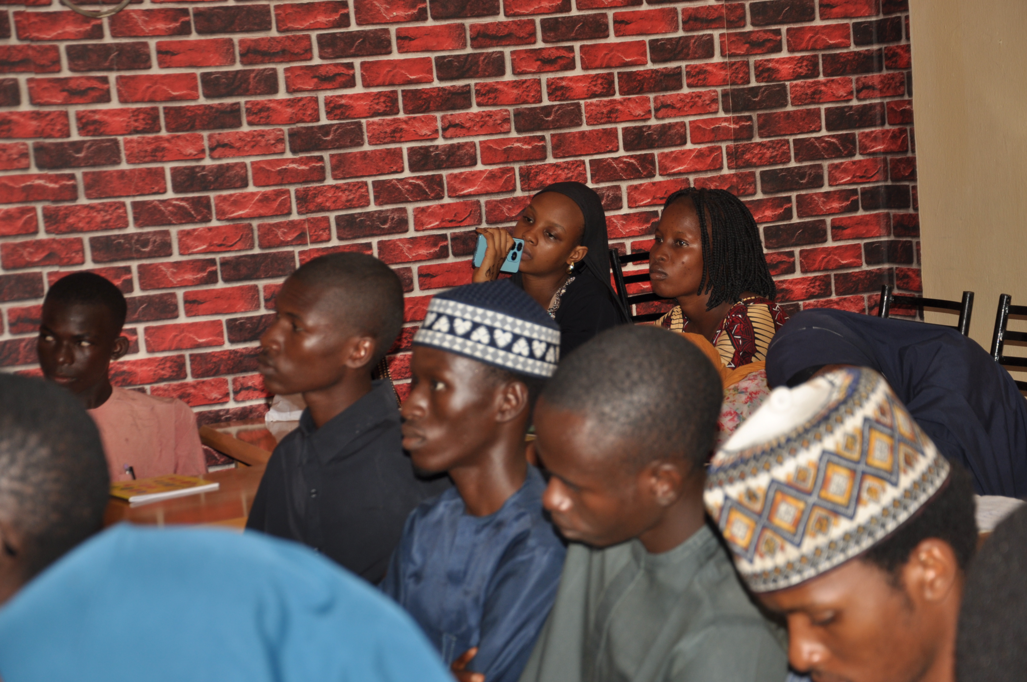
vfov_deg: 17.4
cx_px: 514
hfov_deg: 26.0
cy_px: 341
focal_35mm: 78
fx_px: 2222
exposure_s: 1/60
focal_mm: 52
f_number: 5
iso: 200
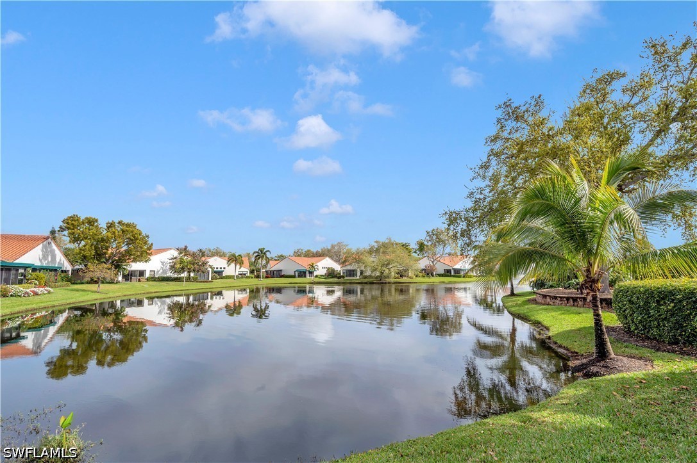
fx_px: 271
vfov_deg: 81.1
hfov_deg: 104.3
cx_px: 348
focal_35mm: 14
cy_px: 232
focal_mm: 14
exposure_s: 1/500
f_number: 11
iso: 160
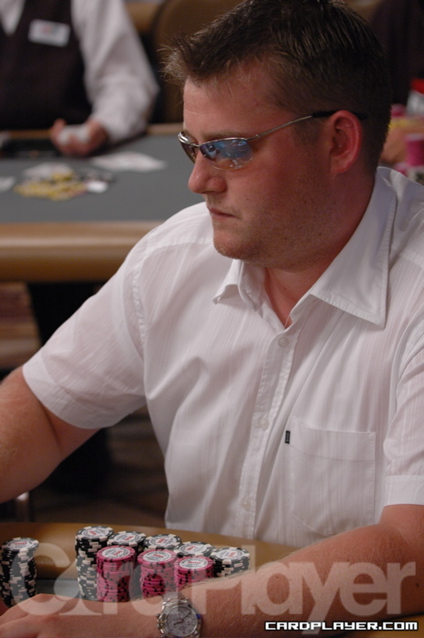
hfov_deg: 13.0
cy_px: 319
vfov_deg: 19.5
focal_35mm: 105
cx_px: 212
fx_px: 1860
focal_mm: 70
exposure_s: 1/60
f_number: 3.5
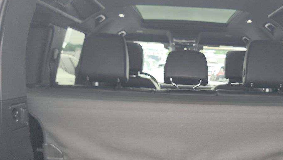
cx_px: 203
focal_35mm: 46
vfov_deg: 25.3
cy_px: 139
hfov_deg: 43.5
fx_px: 345
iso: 86
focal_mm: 6.7
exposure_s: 1/59
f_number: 1.8
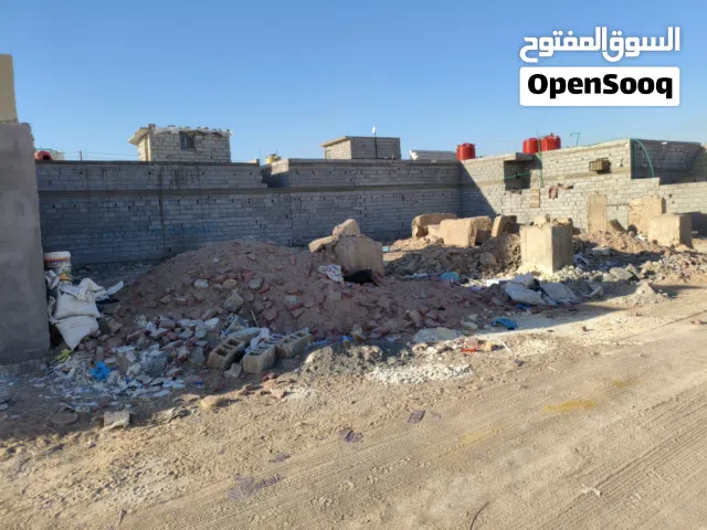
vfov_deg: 53.1
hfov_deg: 67.3
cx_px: 354
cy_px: 265
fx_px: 531
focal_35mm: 26
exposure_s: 1/2156
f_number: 1.5
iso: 80
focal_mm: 4.94
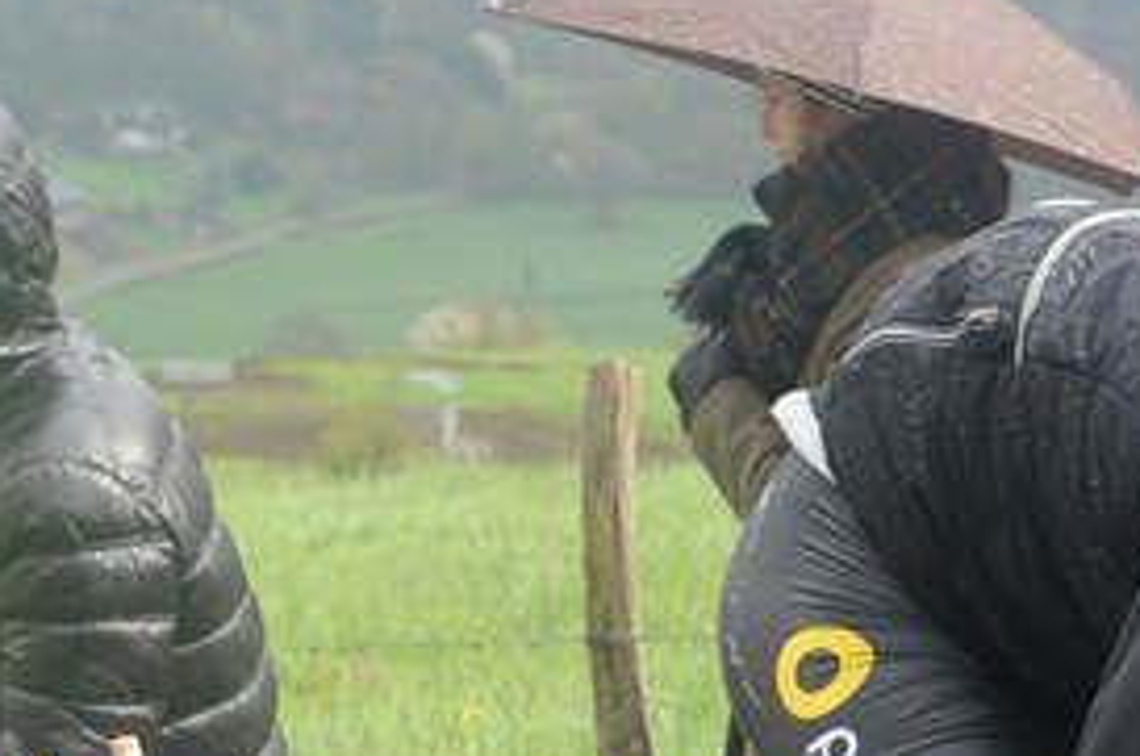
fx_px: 6954
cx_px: 1499
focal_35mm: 220
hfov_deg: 9.2
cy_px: 1345
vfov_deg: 6.1
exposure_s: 1/800
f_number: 5.6
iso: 1250
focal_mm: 50
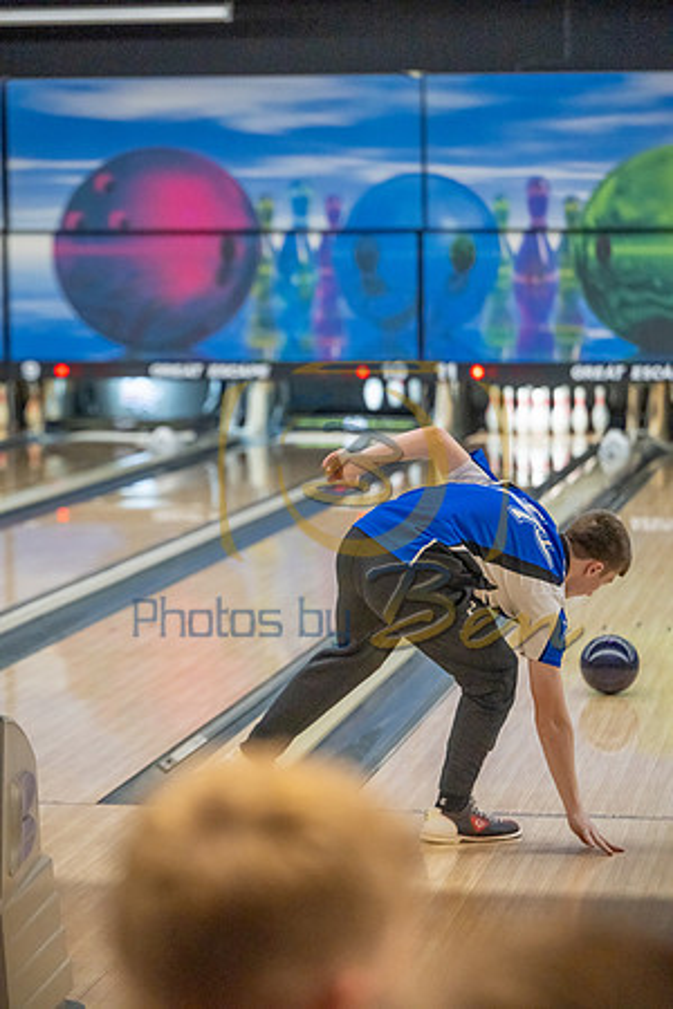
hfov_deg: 11.9
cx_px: 336
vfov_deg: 17.8
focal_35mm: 115
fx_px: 3225
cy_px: 504
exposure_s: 1/800
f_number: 3.2
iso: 4000
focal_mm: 115
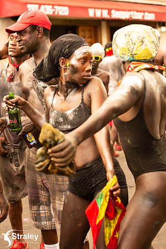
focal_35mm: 75
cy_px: 124
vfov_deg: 27.0
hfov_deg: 18.1
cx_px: 83
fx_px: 520
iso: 320
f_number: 5.6
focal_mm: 75
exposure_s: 1/160
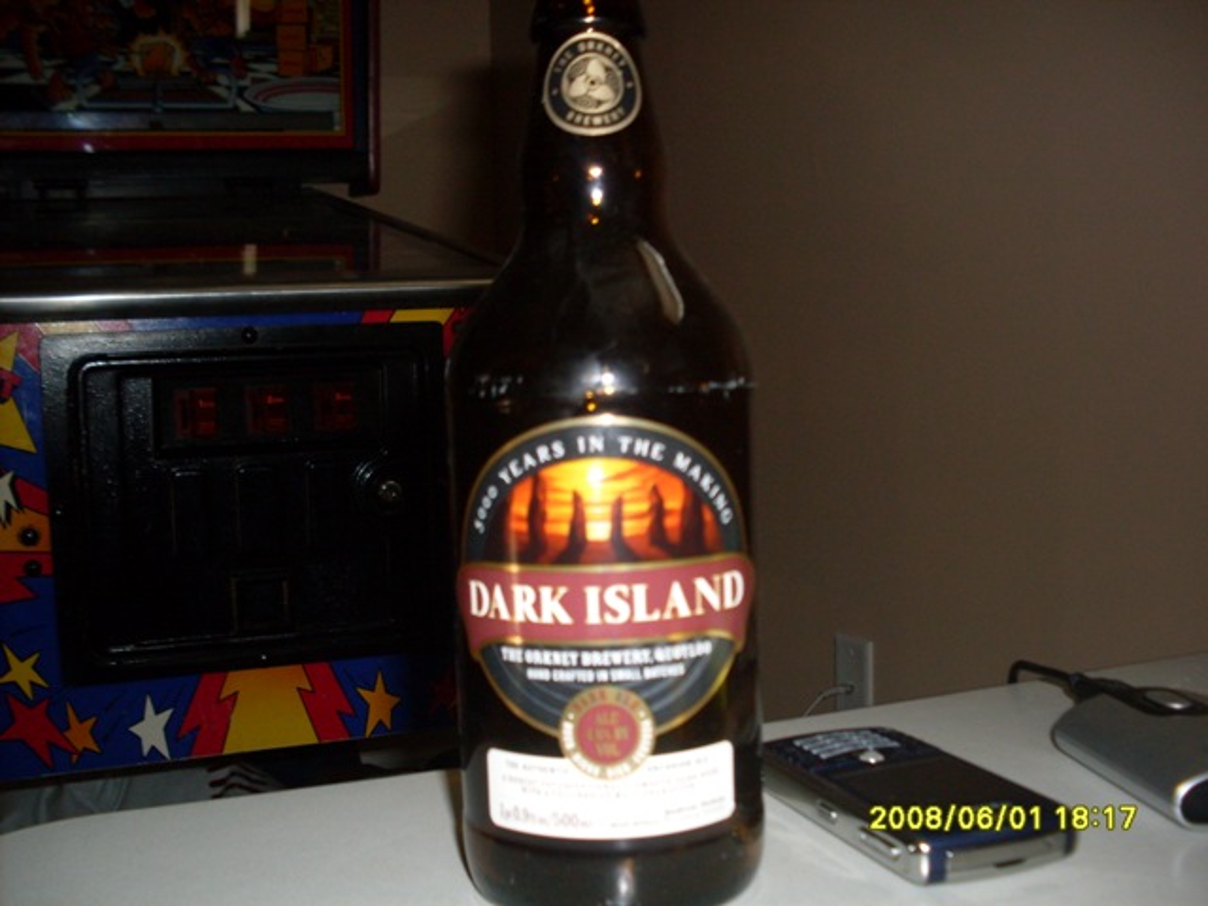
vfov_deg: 37.7
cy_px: 453
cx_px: 604
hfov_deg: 49.0
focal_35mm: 38
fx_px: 1326
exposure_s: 1/45
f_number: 2.8
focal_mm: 6.3
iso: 100
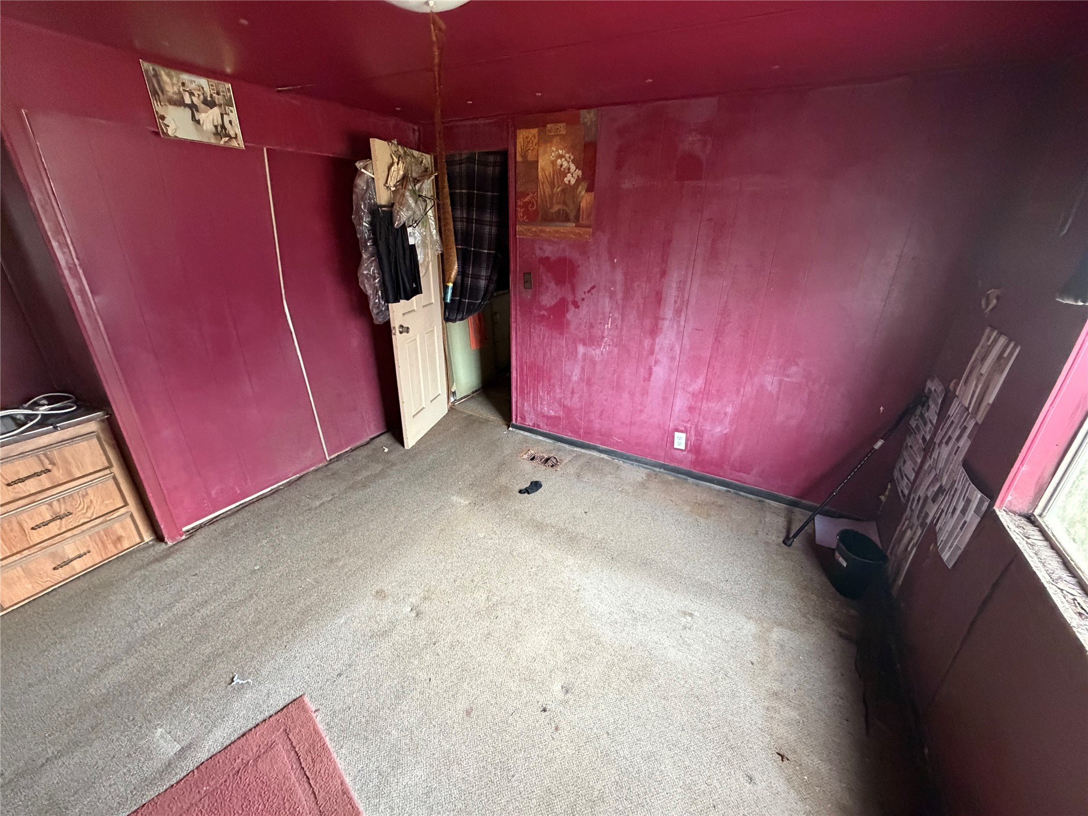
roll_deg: -1.9
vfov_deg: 85.7
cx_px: 544
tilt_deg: -23.6
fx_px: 440
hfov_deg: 102.1
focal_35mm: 14
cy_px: 408
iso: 640
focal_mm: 2.22
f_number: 2.2
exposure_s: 1/60
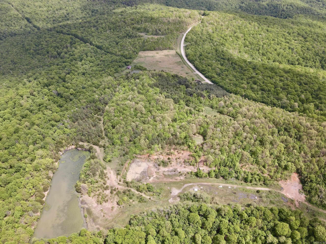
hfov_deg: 71.6
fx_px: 226
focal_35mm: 24
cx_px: 163
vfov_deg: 56.8
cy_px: 122
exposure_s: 1/15
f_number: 2.8
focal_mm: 4.5
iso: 240
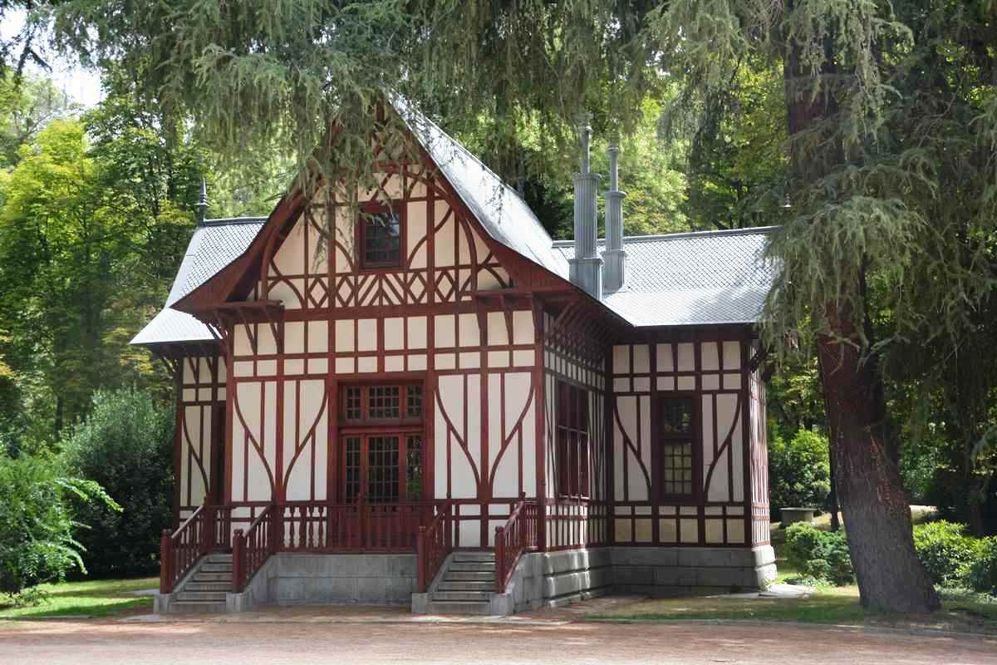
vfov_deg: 28.1
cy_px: 332
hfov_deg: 41.1
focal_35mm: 48
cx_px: 498
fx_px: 1329
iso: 100
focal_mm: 32
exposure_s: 1/125
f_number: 7.1
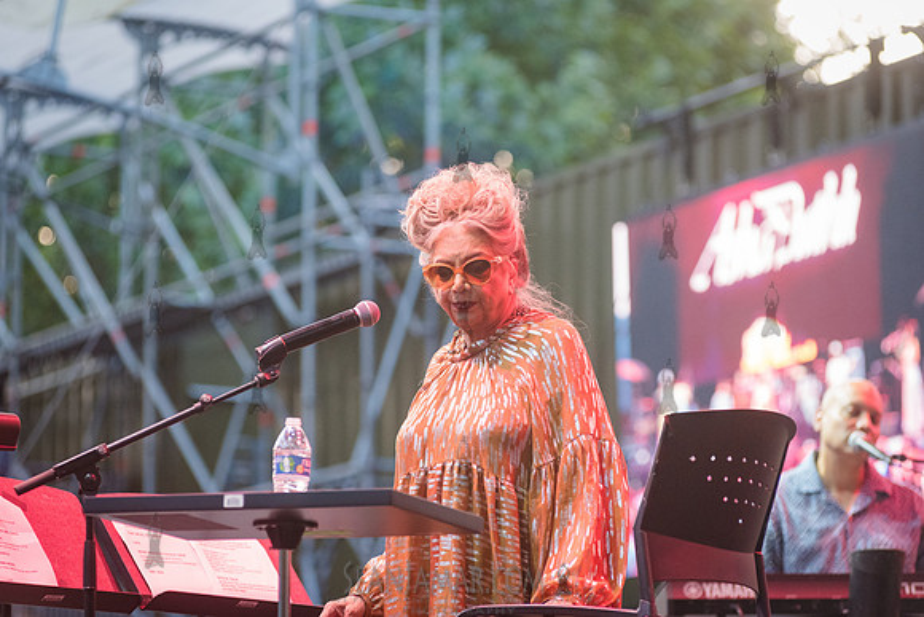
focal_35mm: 173
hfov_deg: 11.9
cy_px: 308
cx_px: 462
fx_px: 4449
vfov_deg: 7.9
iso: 4000
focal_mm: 170
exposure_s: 1/640
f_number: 4
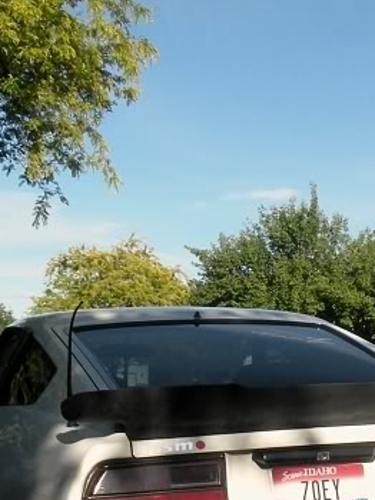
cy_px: 344
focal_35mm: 79
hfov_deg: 18.3
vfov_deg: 24.6
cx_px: 344
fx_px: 1142
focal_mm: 4.7
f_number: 8
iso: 64
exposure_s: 1/125
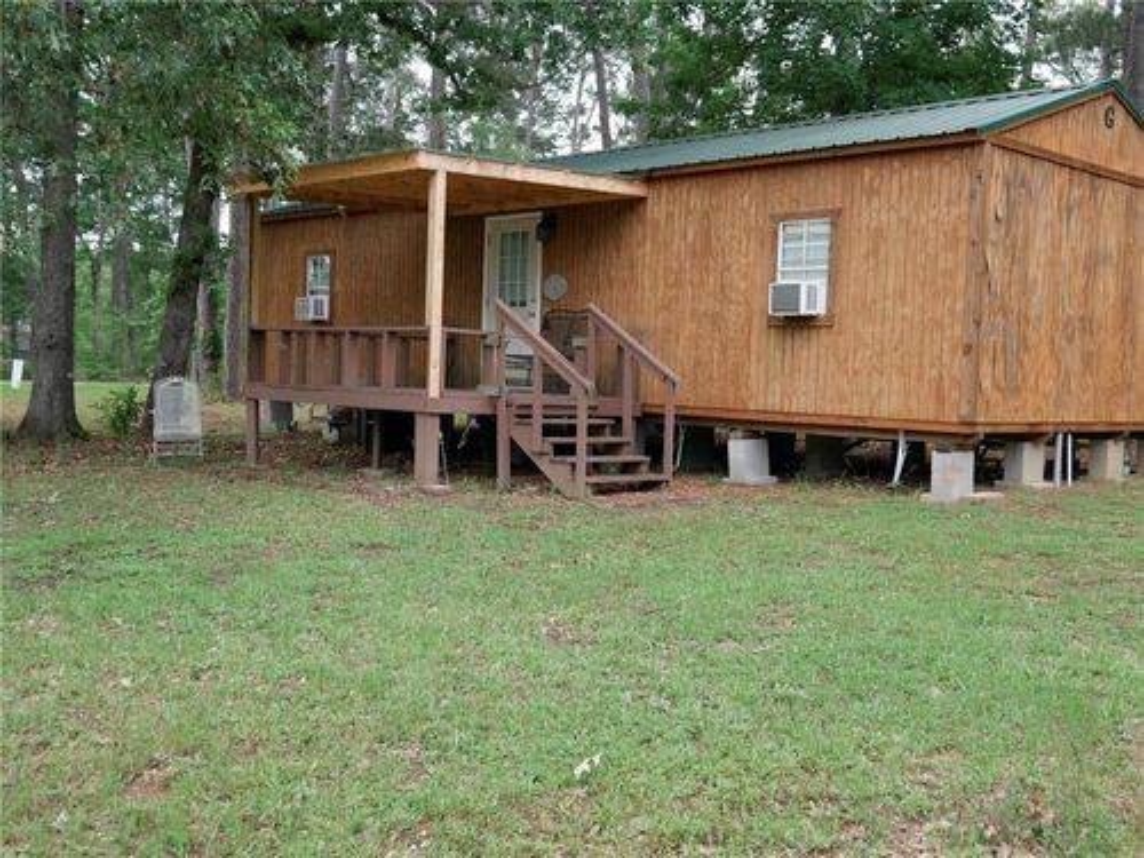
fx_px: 1322
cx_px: 572
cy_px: 429
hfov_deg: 46.8
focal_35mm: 40
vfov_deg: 36.0
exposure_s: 1/60
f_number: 4.5
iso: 250
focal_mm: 20
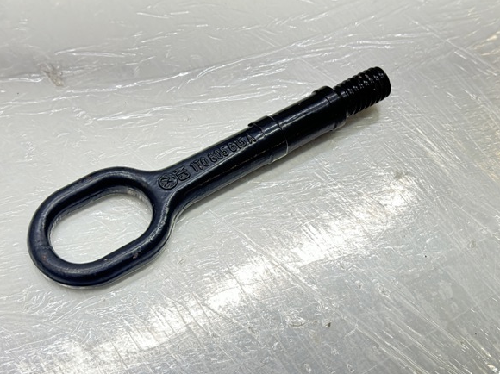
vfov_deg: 27.5
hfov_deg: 36.2
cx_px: 247
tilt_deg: -55.4
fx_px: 765
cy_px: 182
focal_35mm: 53
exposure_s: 1/50
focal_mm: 6.76
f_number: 1.78
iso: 64
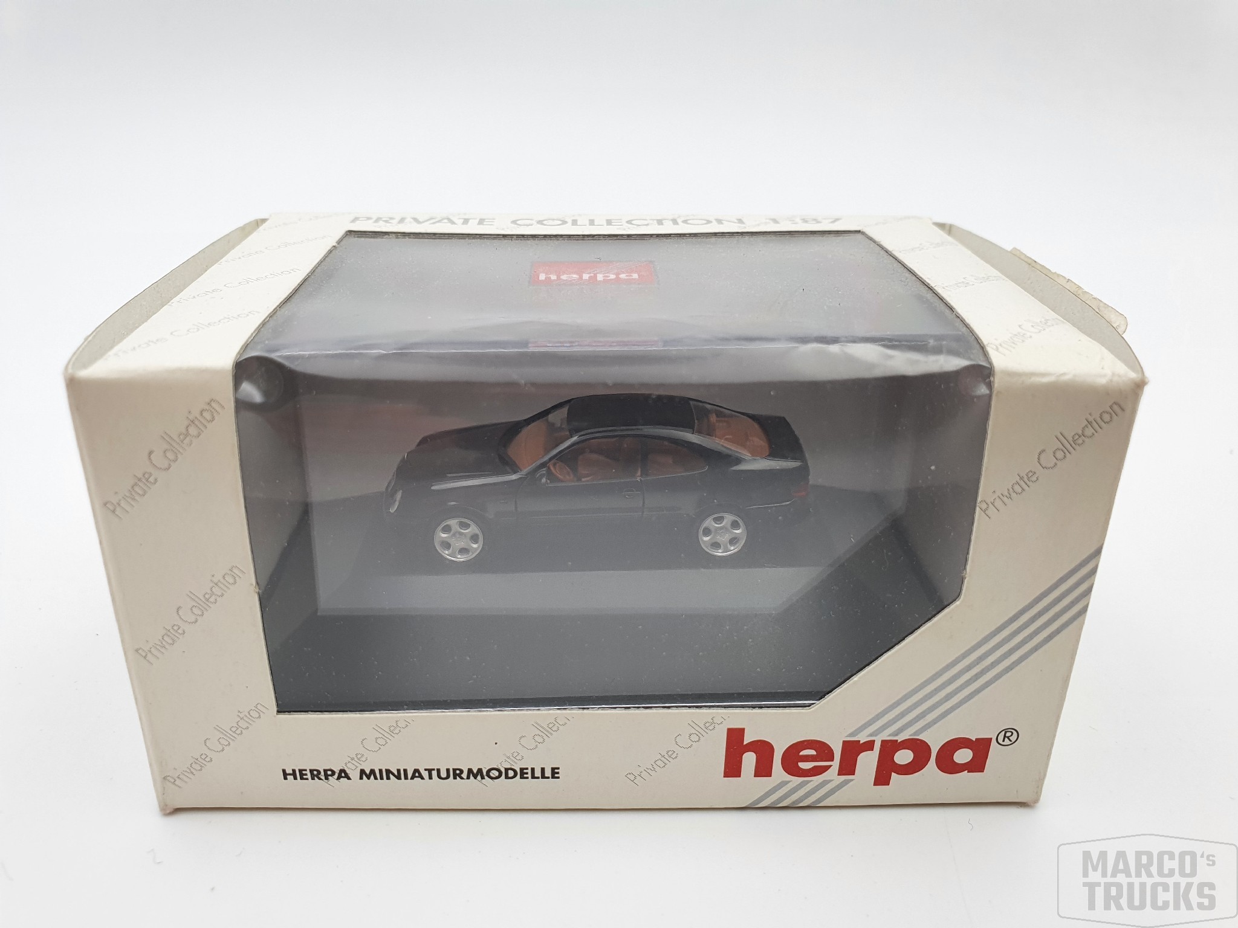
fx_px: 930
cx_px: 619
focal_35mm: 26
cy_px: 464
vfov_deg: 53.1
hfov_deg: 67.3
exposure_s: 1/144
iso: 50
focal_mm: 4.32
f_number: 2.4
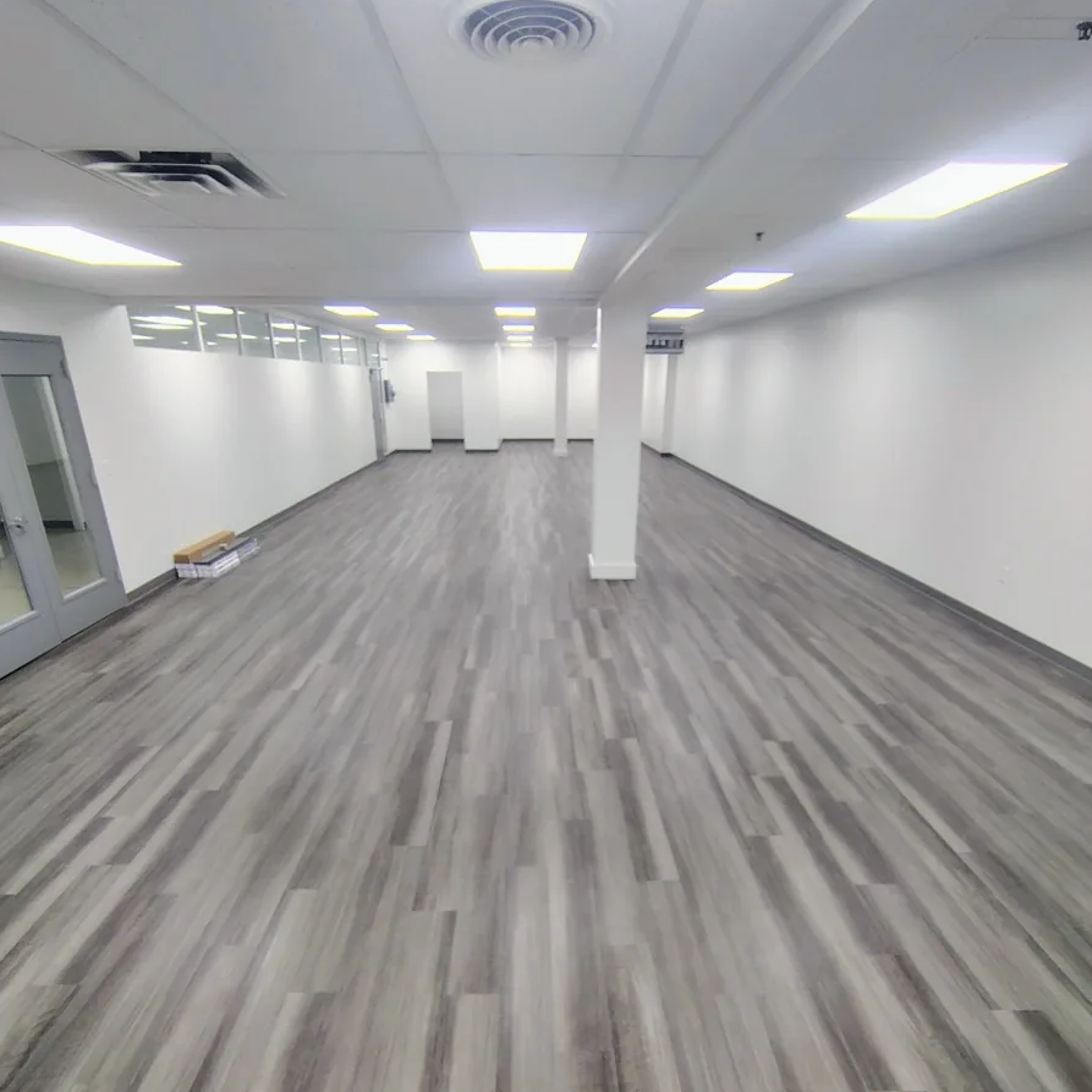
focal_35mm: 19
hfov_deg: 77.7
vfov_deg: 76.2
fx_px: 678
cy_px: 686
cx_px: 545
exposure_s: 1/60
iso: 235
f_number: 2.2
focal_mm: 2.13
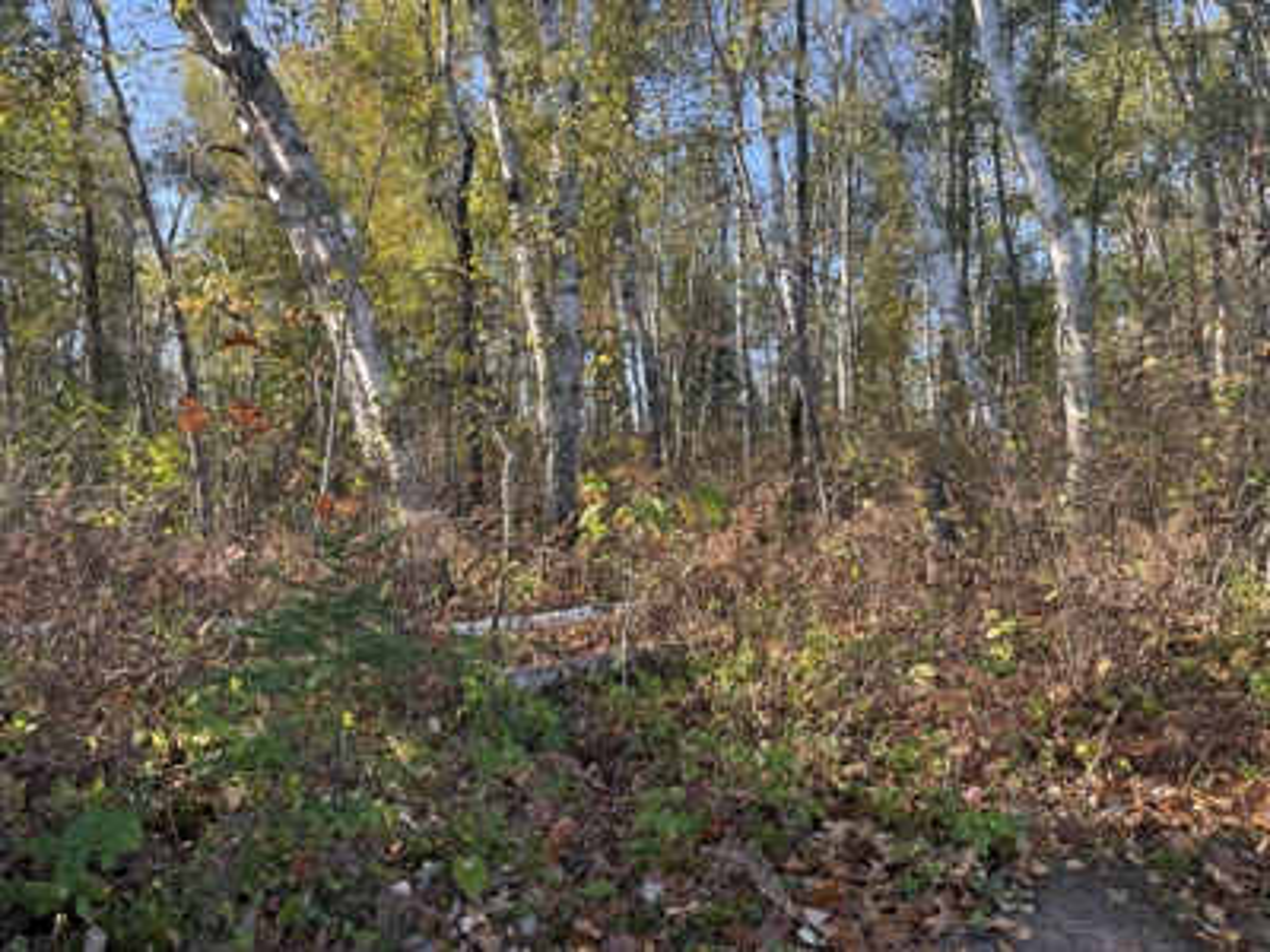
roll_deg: -0.2
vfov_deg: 54.9
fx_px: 917
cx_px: 635
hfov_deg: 69.4
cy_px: 476
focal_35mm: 25
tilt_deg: -1.2
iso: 32
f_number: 1.6
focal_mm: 5.1
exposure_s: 1/343
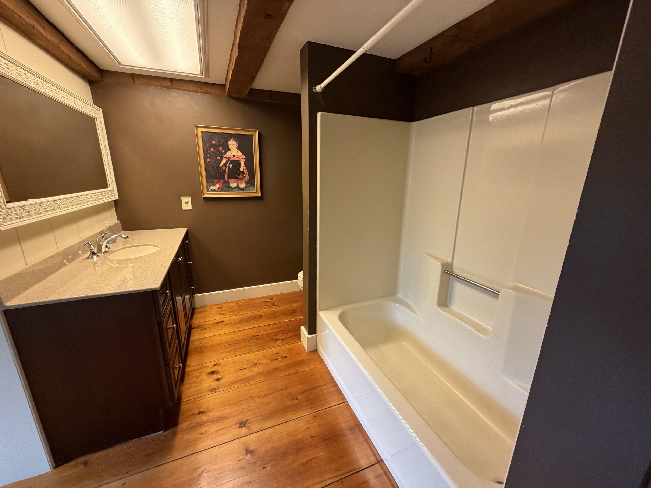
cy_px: 244
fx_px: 263
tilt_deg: -15.3
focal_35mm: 14
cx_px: 326
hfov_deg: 102.1
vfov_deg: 85.7
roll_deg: -0.3
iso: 320
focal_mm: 2.22
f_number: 2.2
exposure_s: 1/60
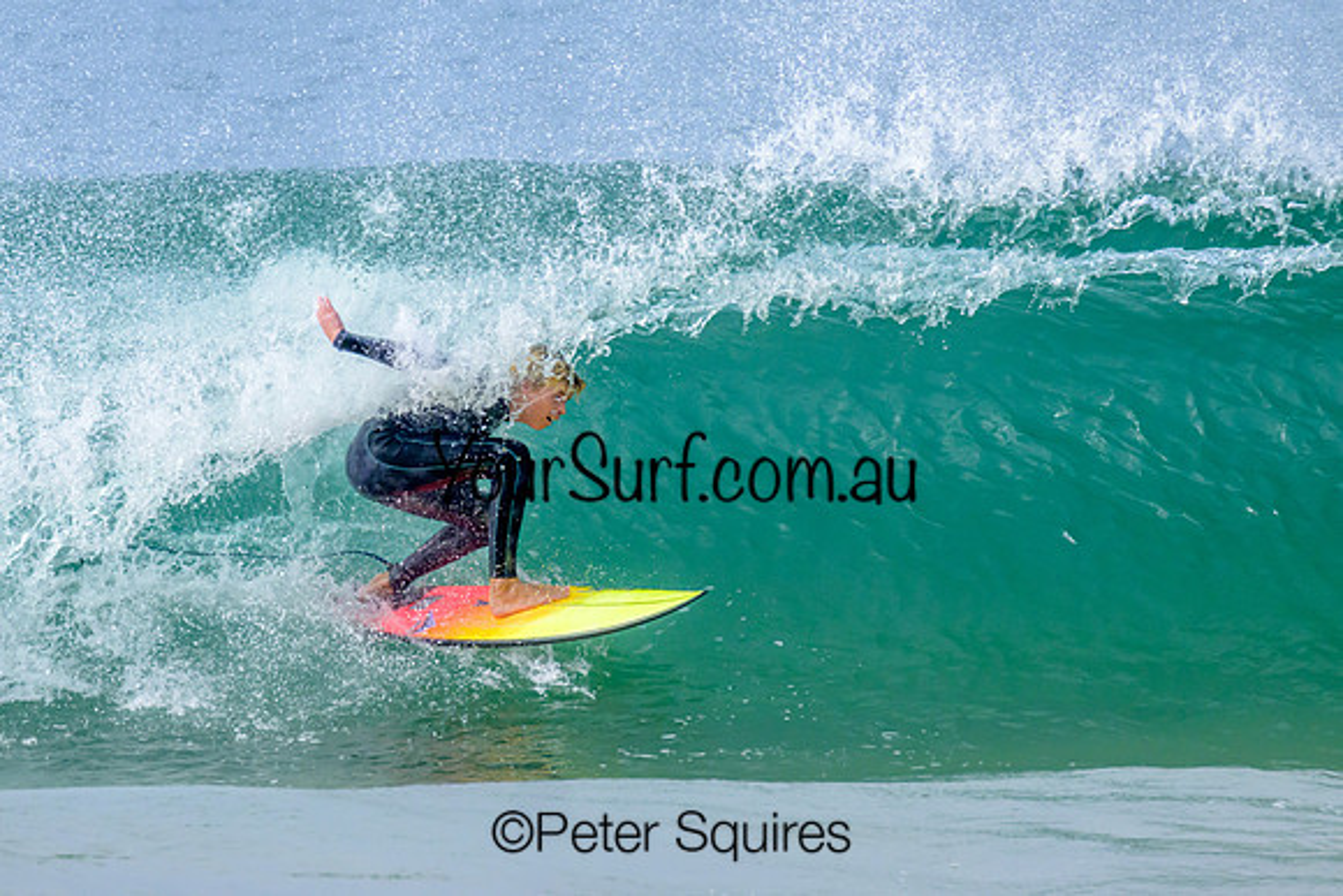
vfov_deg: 1.3
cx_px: 530
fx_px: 40959
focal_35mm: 1098
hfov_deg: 1.9
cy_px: 281
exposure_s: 1/2000
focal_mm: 800
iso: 1600
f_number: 11
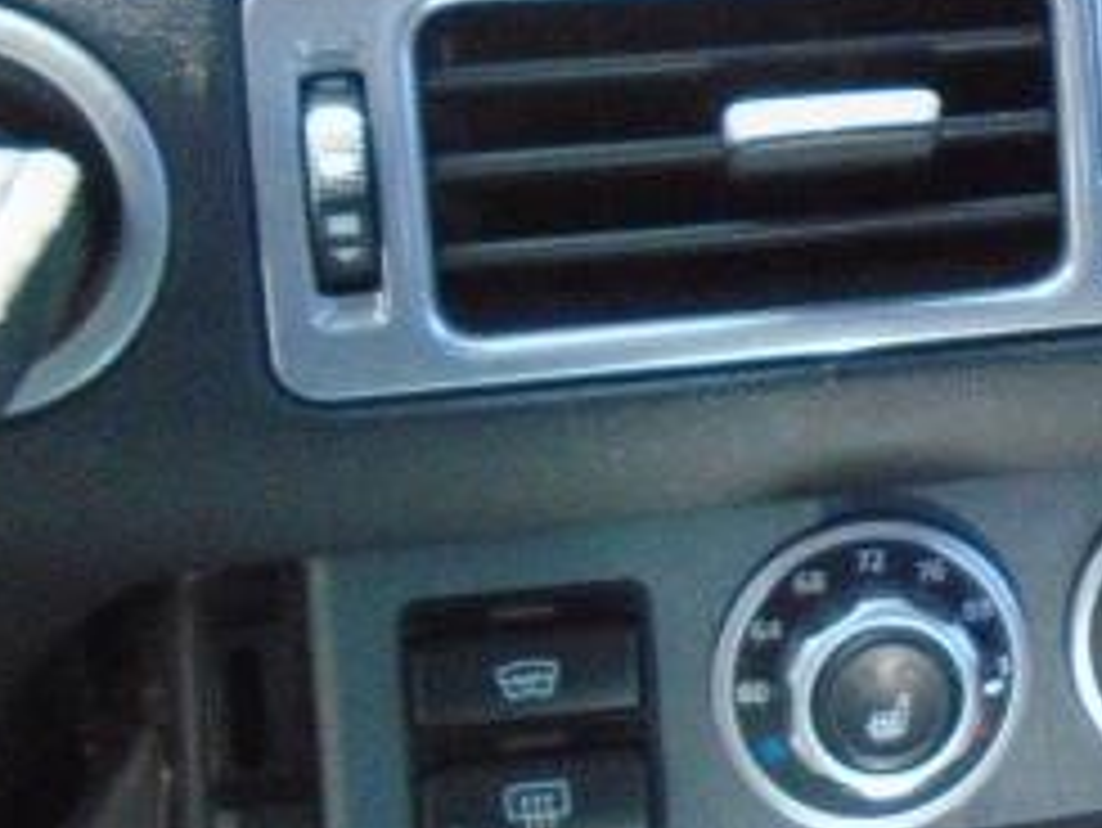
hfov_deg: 21.3
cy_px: 130
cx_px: 1345
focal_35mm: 85
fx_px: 2707
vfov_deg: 17.2
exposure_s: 1/250
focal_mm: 4.6
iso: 640
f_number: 3.2
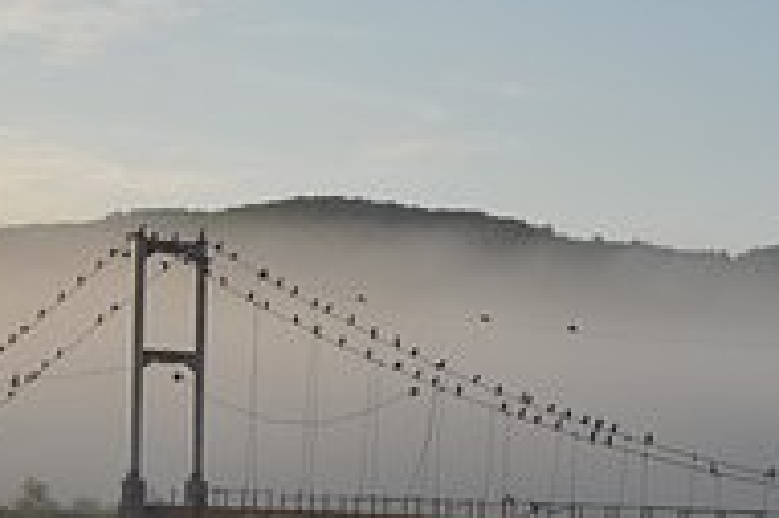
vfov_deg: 8.1
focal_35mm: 169
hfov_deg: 12.1
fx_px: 3654
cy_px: 547
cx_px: 563
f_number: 6.3
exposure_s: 1/800
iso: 200
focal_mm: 42
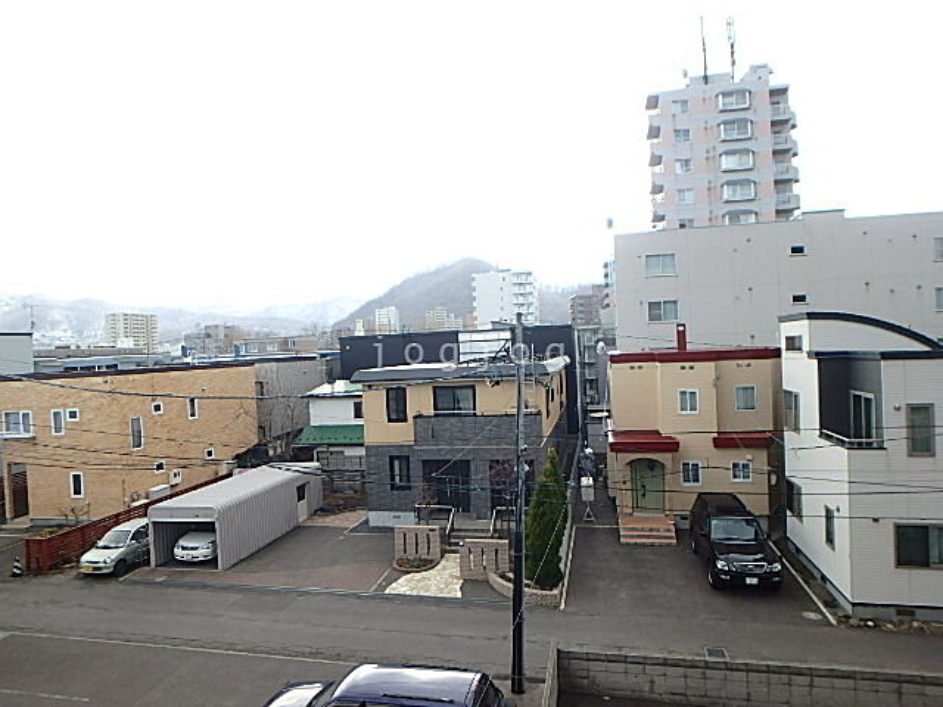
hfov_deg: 79.0
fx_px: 572
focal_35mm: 21
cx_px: 472
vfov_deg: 63.4
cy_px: 354
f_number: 3.5
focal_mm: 3.7
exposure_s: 1/320
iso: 125
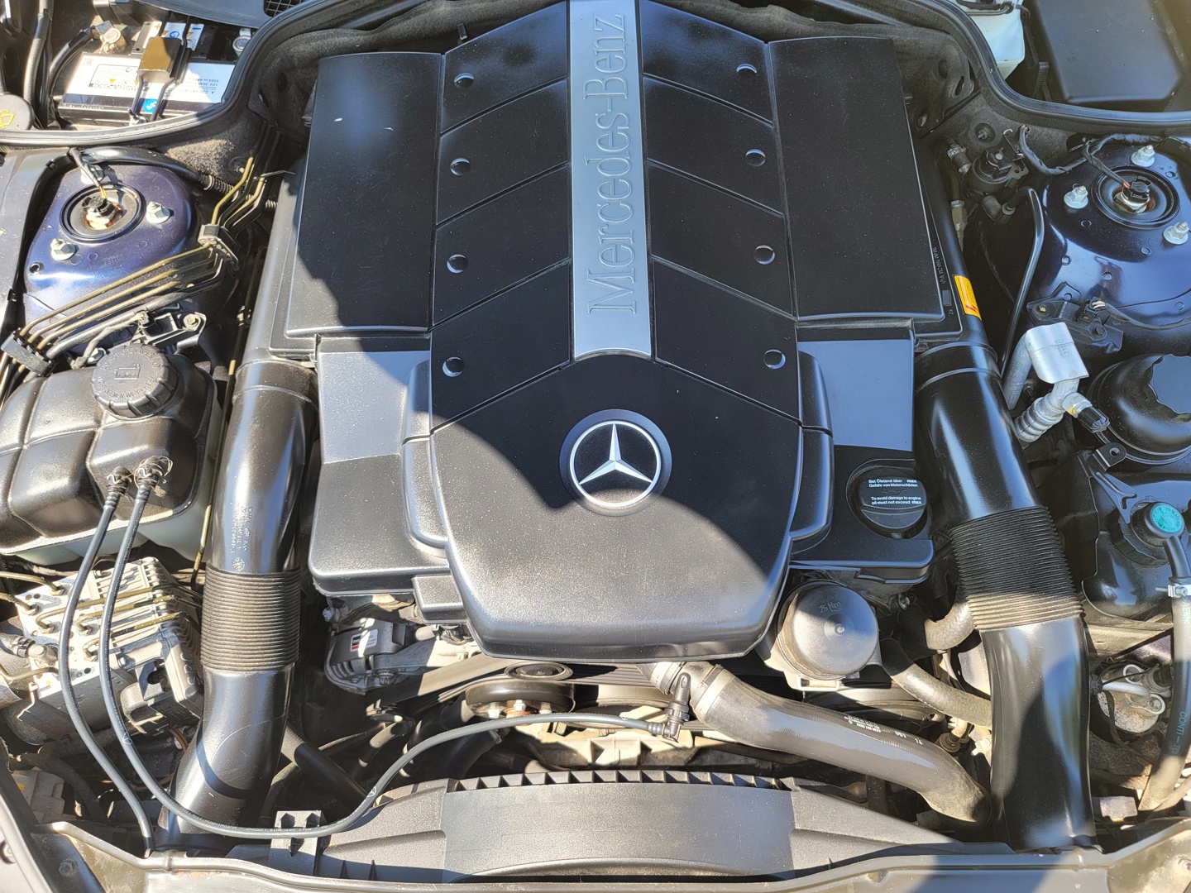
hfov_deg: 69.4
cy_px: 446
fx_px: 860
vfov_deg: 54.9
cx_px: 596
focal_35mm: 25
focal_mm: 7
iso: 25
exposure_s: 1/120
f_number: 1.8
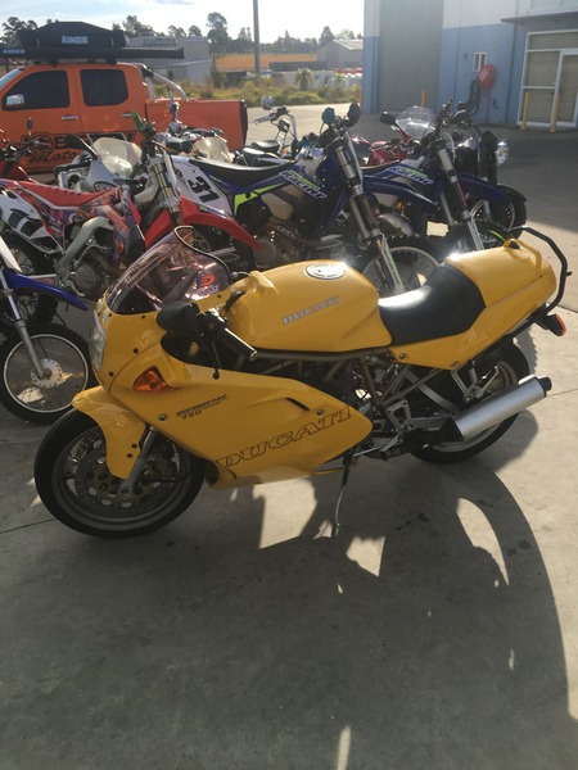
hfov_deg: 48.2
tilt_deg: -24.5
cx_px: 289
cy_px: 385
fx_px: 646
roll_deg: +0.5
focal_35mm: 29
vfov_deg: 61.7
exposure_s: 1/1304
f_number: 2.2
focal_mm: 4.15
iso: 25
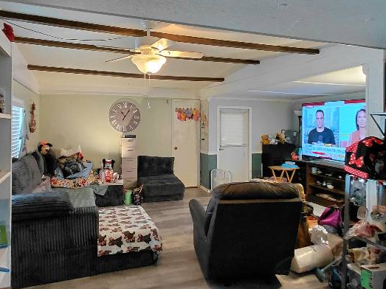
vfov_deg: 52.8
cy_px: 121
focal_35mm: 26
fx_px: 290
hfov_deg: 67.3
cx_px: 188
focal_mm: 1.64
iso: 250
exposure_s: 1/40.2
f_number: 2.2
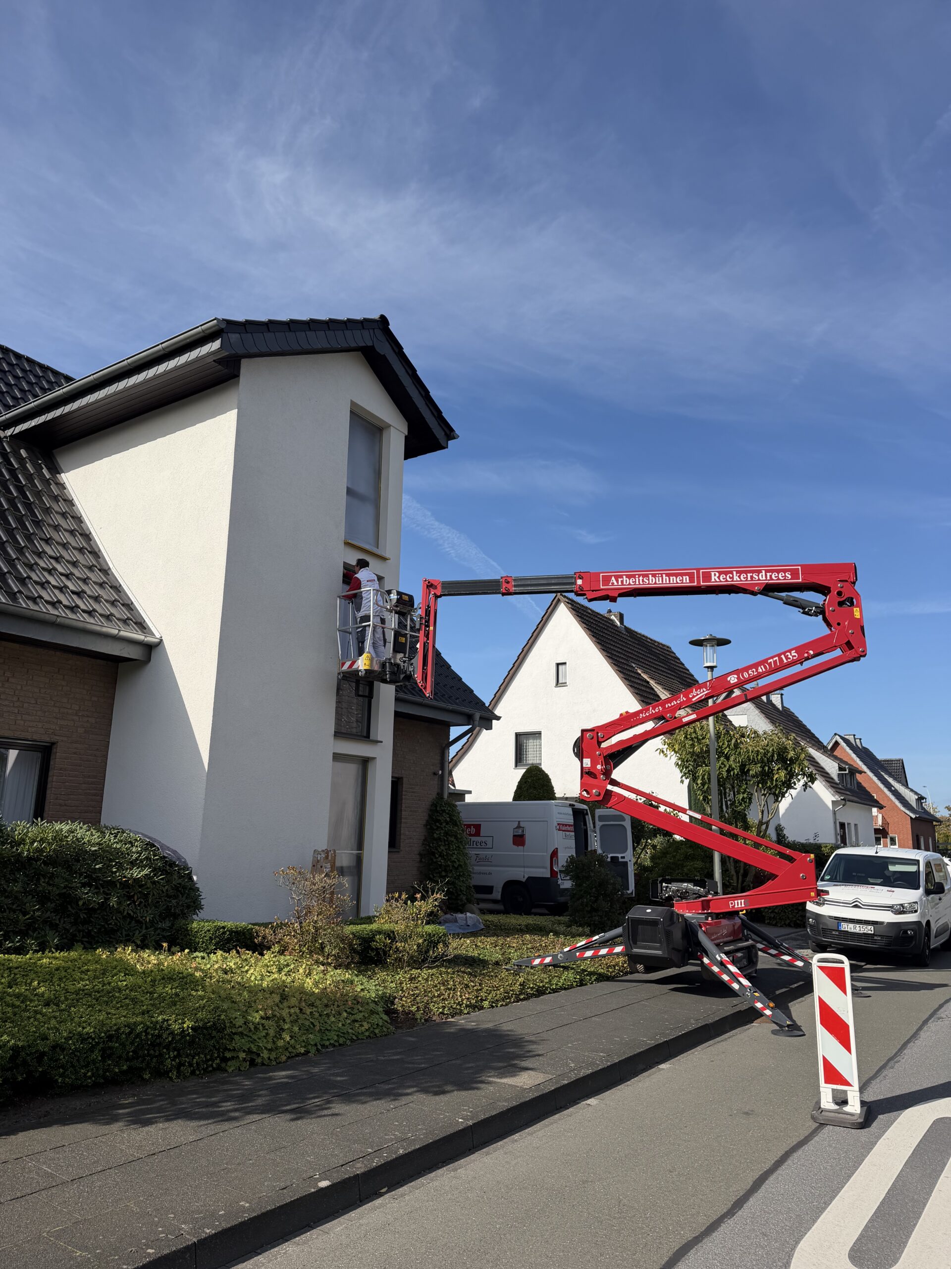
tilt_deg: +12.7
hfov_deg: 56.8
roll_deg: -1.5
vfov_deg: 71.6
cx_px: 476
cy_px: 634
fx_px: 879
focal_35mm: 24
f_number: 1.78
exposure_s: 1/4975
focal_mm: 6.76
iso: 80
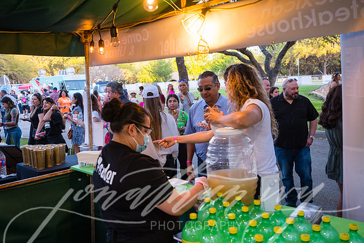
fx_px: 333
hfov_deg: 57.3
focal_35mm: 33
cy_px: 122
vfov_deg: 39.9
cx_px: 182
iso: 1600
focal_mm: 33
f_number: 4
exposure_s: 1/400
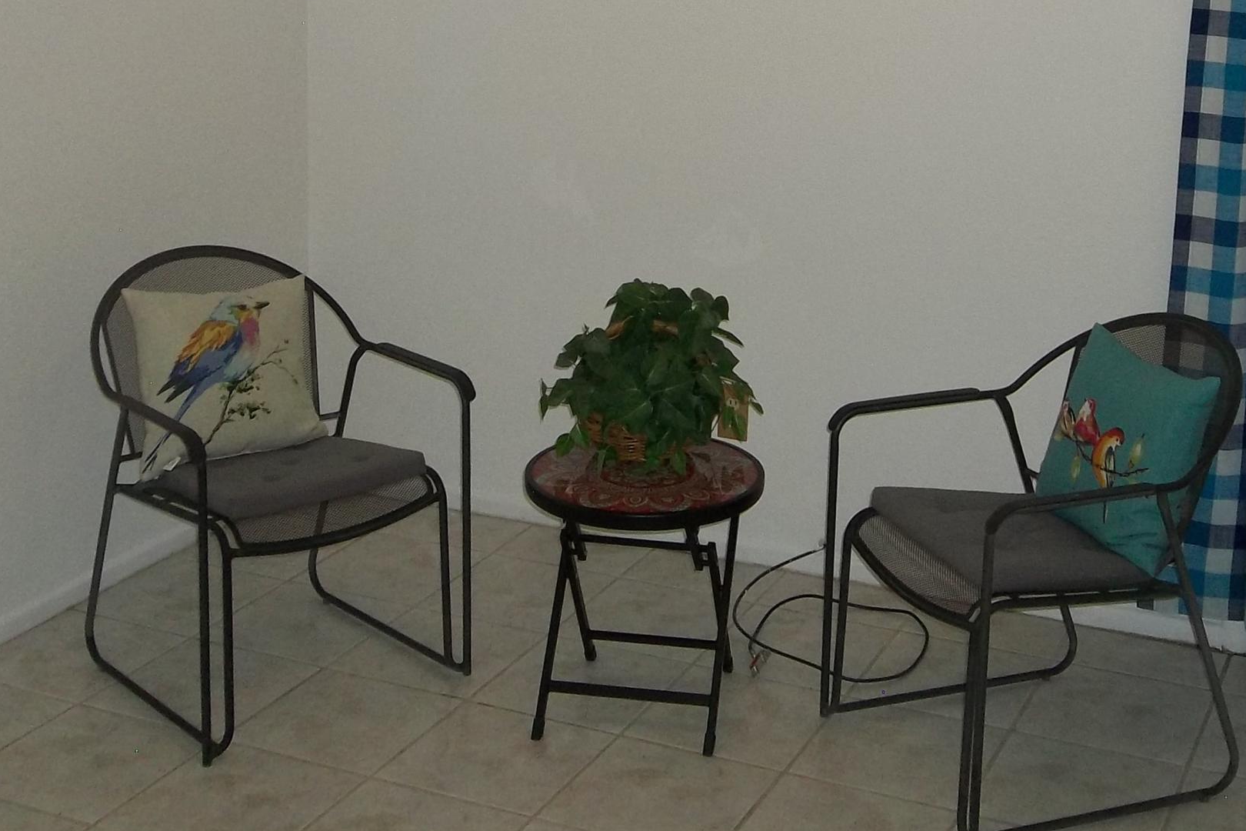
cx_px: 732
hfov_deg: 38.1
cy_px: 16
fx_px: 1800
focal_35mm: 52
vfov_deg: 24.9
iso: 160
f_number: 3.5
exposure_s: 1/30
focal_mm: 4.9
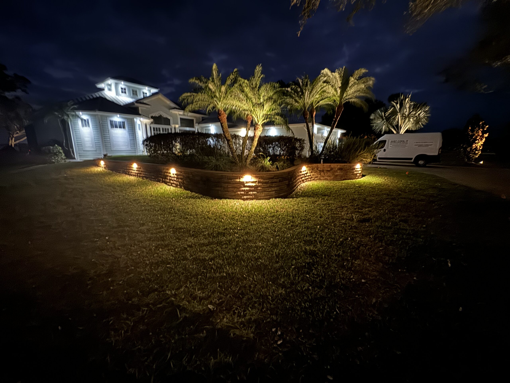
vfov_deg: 85.7
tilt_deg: -12.9
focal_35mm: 14
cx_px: 255
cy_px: 192
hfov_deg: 102.1
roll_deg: +0.1
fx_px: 206
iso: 1600
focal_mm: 2.22
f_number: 2.2
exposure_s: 1/7
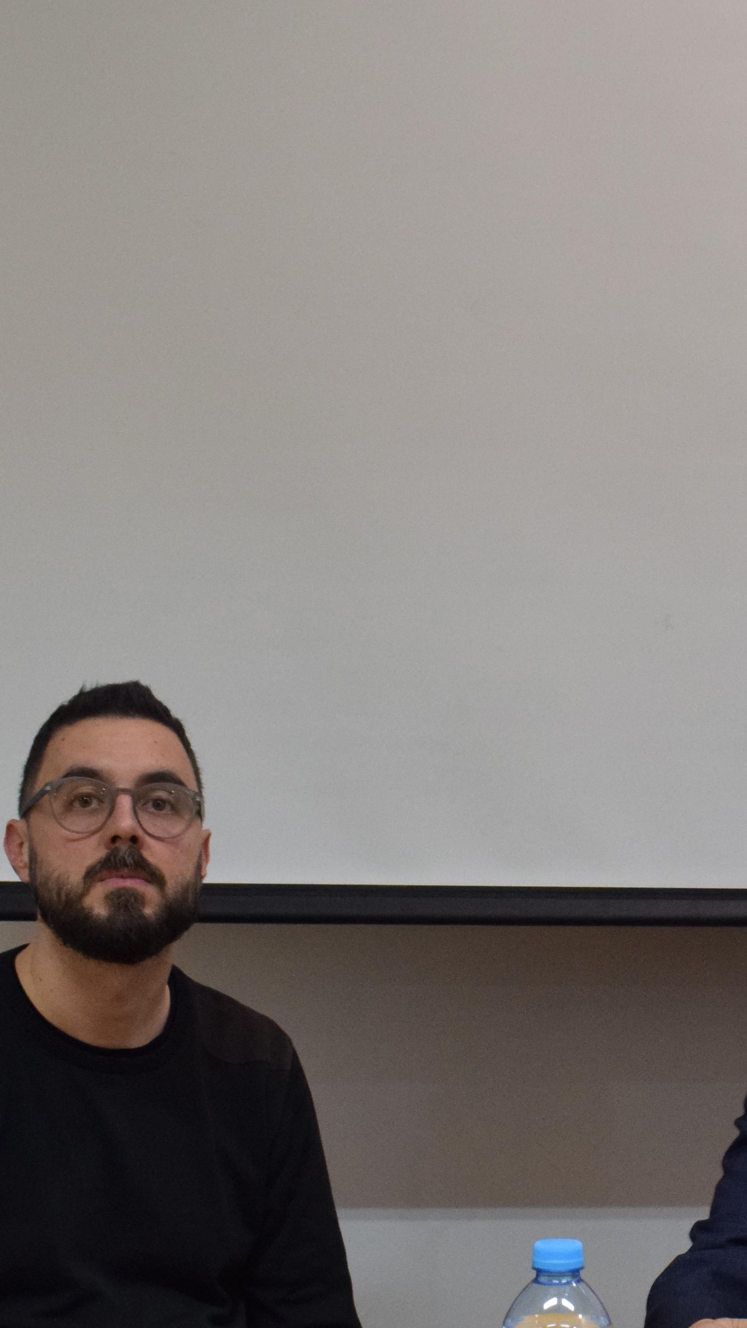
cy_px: 956
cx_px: 872
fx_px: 2540
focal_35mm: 72
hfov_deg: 16.1
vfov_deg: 28.9
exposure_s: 1/40
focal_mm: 21
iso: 1000
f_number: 5.6
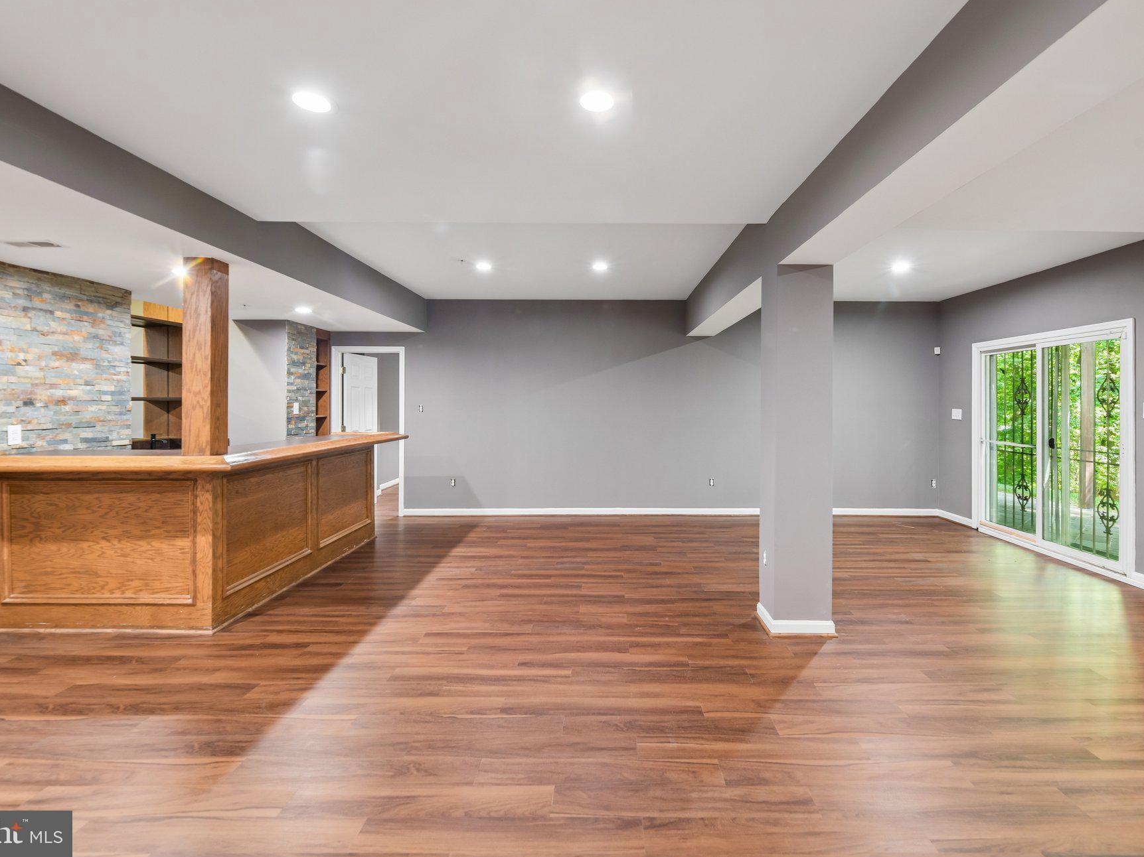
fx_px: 529
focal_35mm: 16
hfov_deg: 94.4
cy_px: 406
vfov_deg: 78.0
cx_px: 605
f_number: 8
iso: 400
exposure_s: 1/2.5
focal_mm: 14
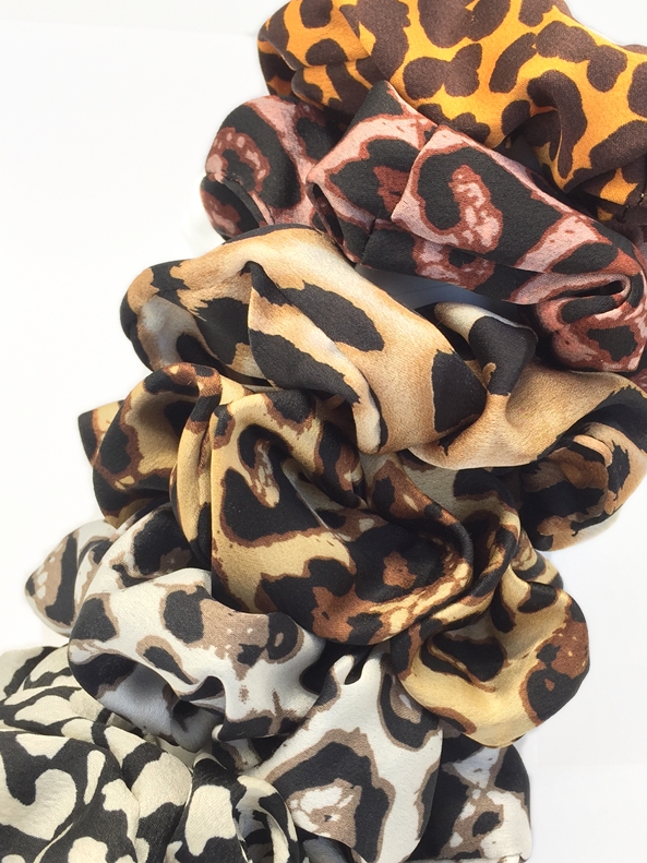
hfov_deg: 32.7
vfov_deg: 42.9
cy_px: 445
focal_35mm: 44
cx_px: 409
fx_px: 1097
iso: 32
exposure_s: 1/33
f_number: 2.2
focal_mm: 4.15
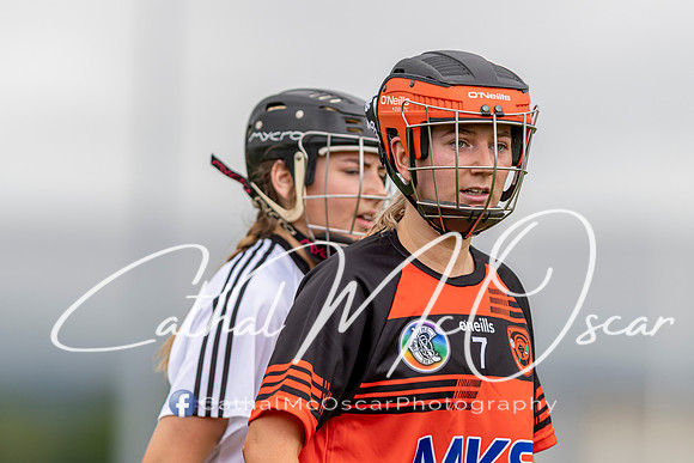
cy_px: 232
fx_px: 8677
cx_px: 347
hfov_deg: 4.6
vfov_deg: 3.1
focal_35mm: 450
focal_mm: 300
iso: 110
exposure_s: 1/1000
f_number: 2.8
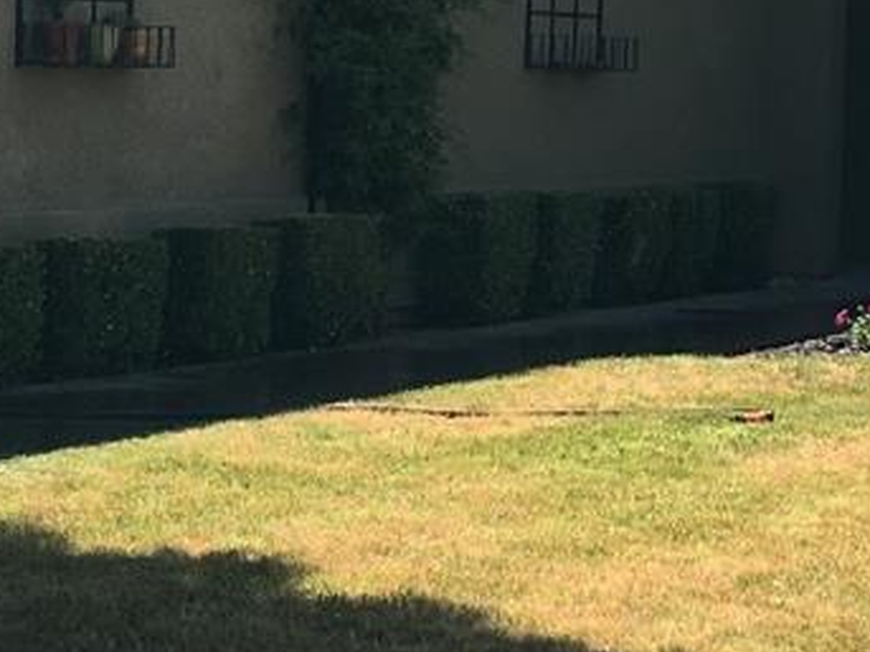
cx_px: 525
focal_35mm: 127
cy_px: 74
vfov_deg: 11.6
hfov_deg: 15.5
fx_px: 3191
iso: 25
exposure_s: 1/1083
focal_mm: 4.15
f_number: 2.2
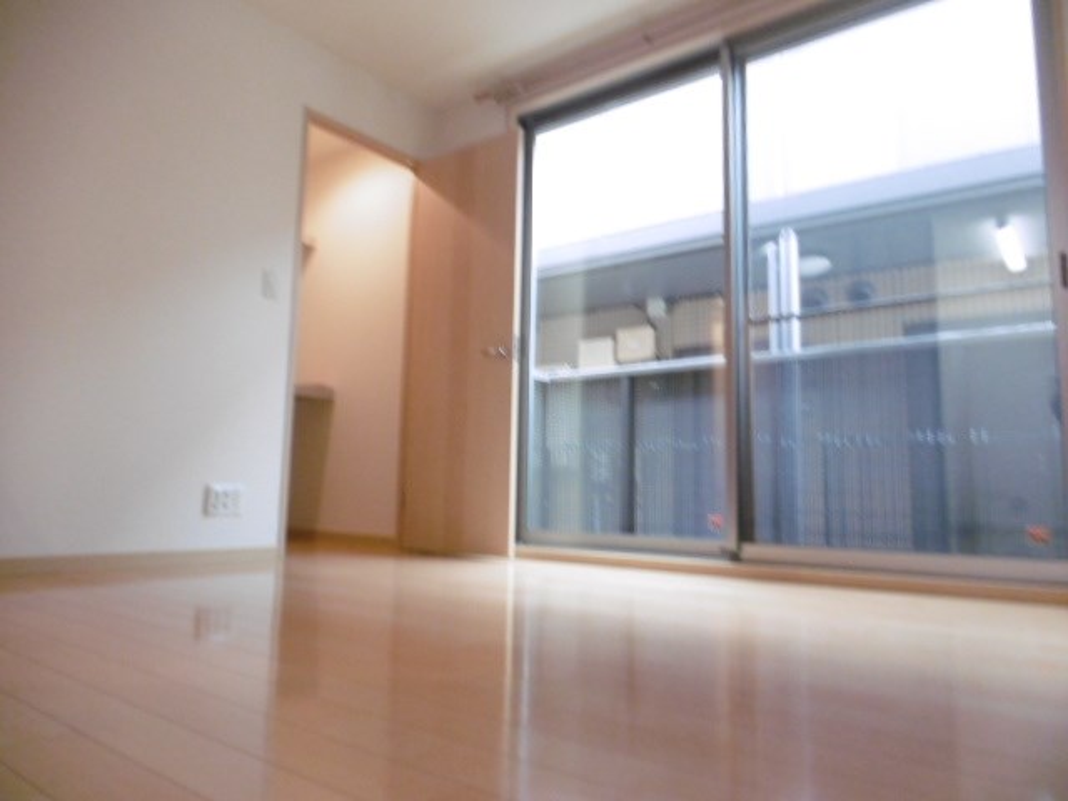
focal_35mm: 24
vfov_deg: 56.8
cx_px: 534
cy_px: 400
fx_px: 740
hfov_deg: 71.6
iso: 400
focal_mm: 4.3
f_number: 3.1
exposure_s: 1/30
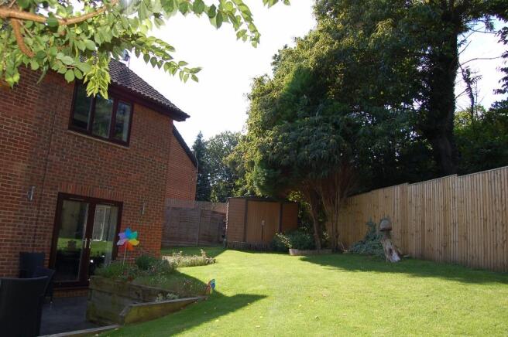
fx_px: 381
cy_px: 168
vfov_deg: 47.8
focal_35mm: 27
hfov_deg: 67.4
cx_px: 254
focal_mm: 18
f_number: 5.6
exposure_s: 1/500
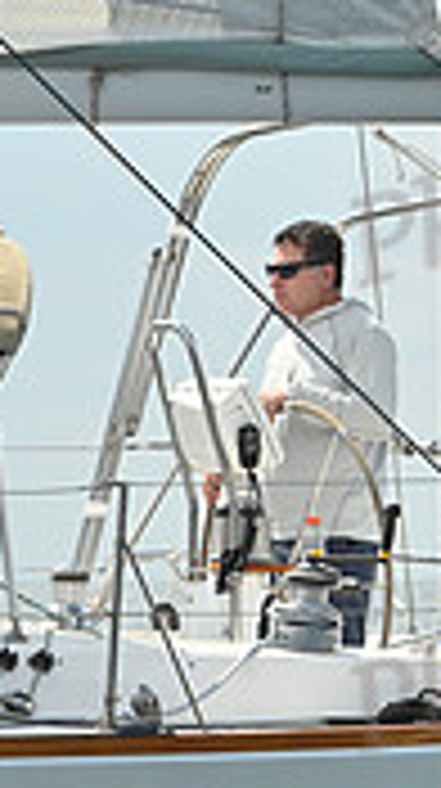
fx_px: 10158
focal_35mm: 487
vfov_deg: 4.4
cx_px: 122
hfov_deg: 2.5
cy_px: 466
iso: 320
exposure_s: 1/1600
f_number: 7.1
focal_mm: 140
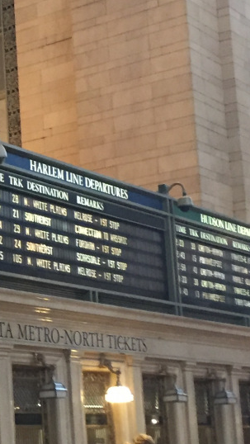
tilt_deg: +9.4
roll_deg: +1.5
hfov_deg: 12.1
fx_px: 1107
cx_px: -151
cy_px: 269
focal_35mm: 94
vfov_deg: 22.6
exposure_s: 1/17
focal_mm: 4.15
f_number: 2.2
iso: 250
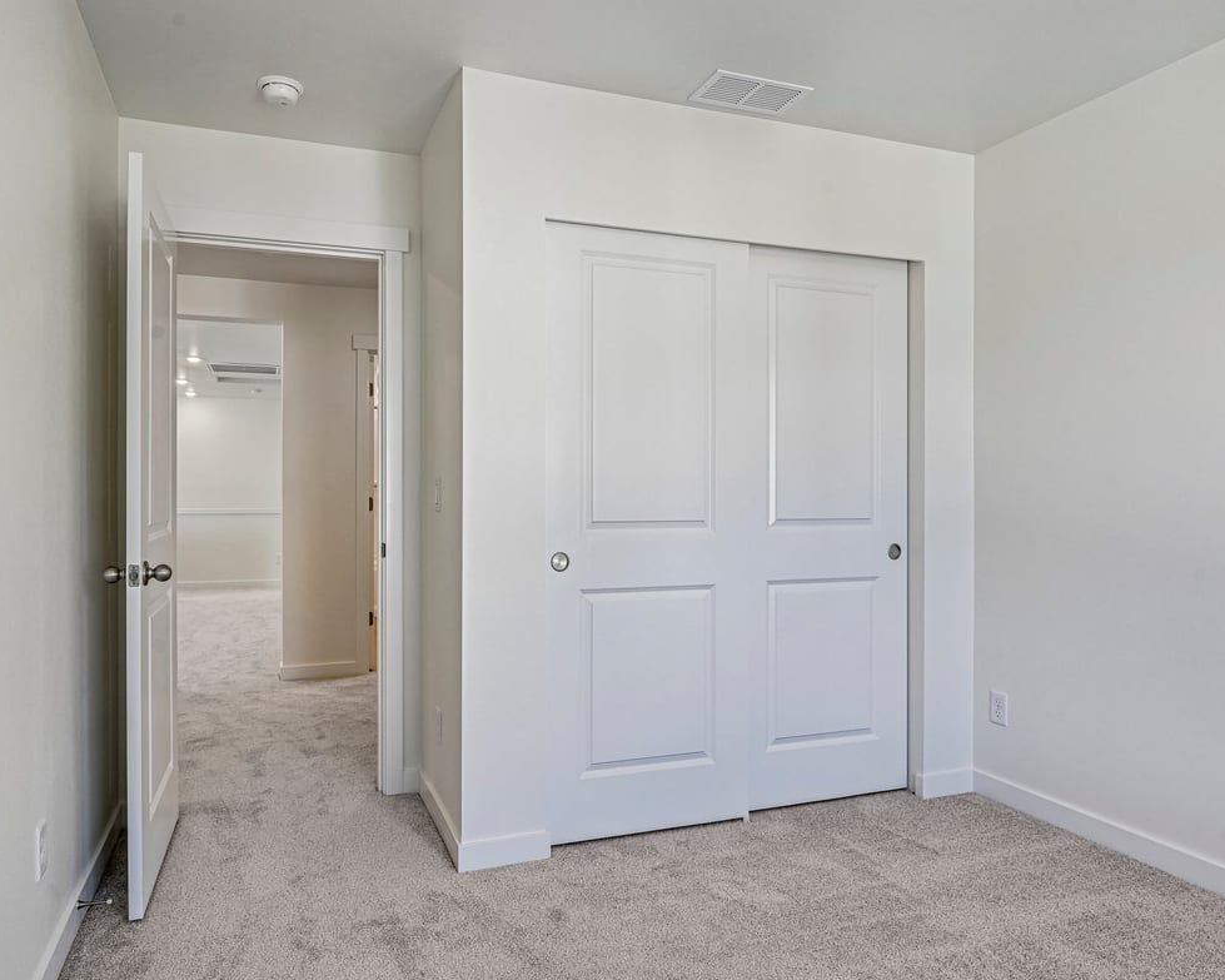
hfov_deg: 72.5
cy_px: 491
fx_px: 834
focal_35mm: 23
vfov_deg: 60.9
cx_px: 566
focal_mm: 20
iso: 400
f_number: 8
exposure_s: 1/60
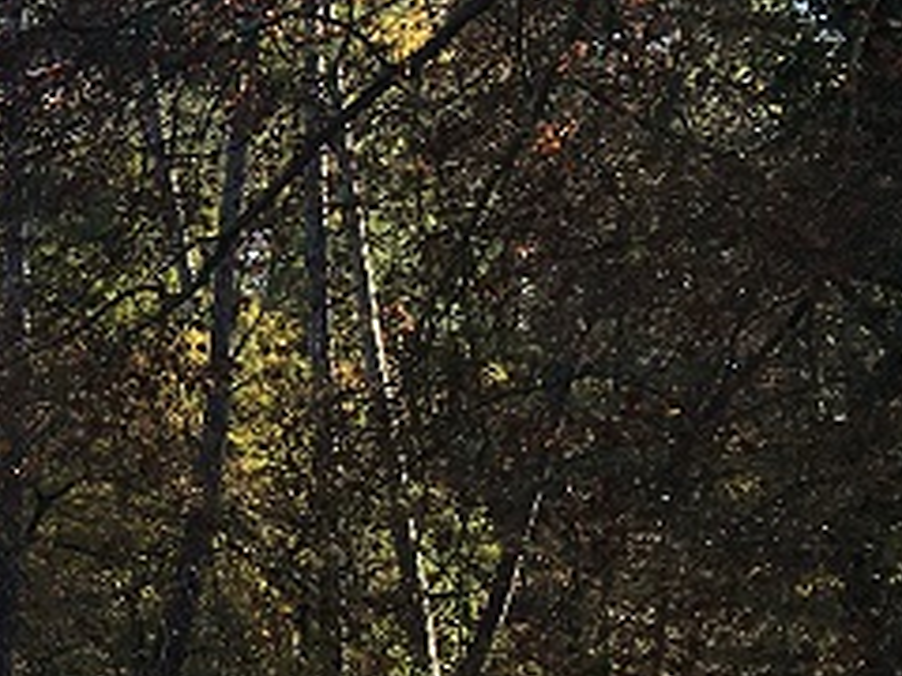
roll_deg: +0.0
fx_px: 3179
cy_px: 94
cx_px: -921
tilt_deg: +10.0
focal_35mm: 122
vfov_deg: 12.1
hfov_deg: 13.7
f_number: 2.2
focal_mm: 4.15
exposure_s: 1/663
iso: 25
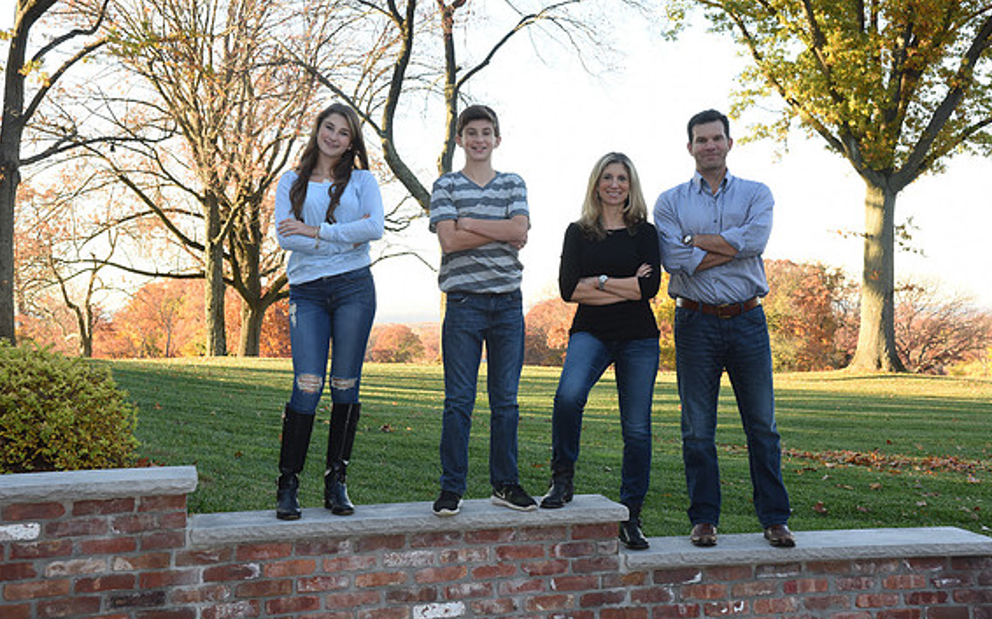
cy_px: 297
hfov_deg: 43.5
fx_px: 1243
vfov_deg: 28.0
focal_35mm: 46
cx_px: 507
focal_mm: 44
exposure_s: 1/100
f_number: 8
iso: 640
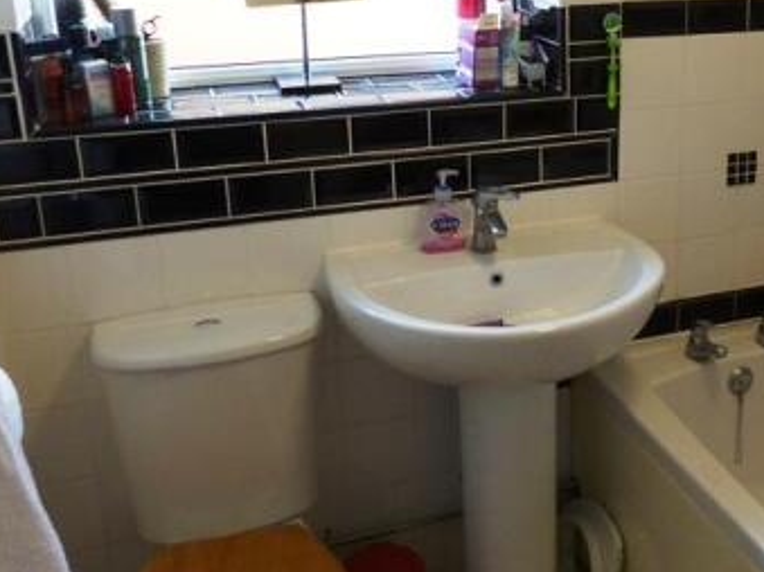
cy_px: 206
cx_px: 578
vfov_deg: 33.4
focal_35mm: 43
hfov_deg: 42.4
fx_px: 949
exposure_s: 1/60
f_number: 2.8
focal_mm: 4.5
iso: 320
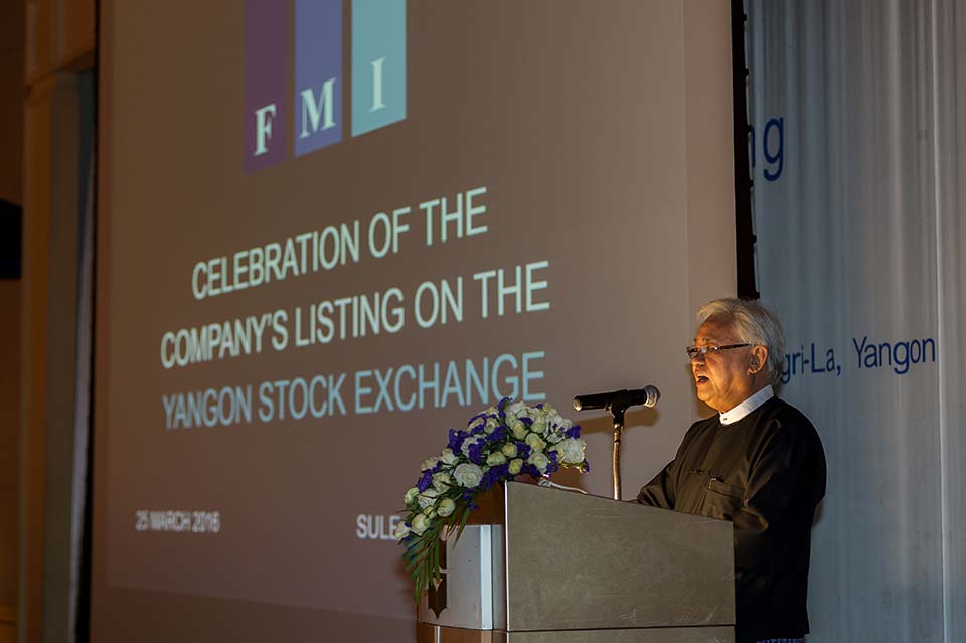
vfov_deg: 19.4
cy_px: 322
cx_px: 483
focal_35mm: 70
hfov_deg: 28.9
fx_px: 1877
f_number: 3.5
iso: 1600
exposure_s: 1/100
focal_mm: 70
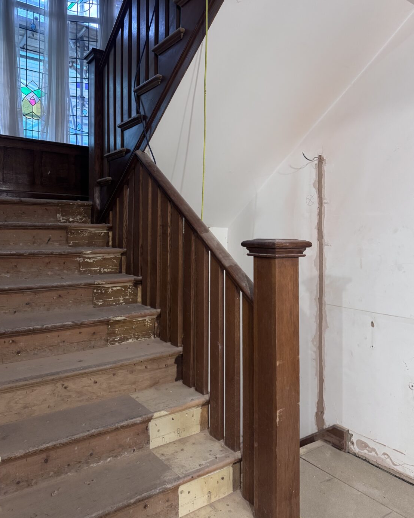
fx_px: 398
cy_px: 233
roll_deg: -0.8
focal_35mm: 26
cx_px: 207
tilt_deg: +0.3
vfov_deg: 65.9
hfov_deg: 54.9
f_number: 1.78
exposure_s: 1/50
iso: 640
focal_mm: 6.76
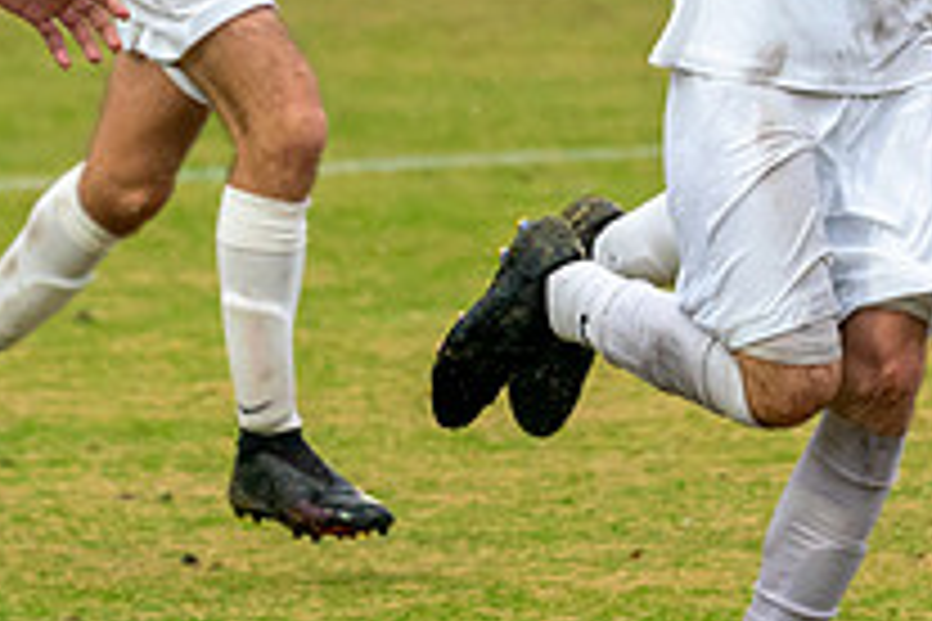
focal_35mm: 833
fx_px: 21564
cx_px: 853
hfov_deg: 2.5
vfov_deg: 1.6
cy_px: -239
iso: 3200
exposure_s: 1/1000
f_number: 5.6
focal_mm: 247
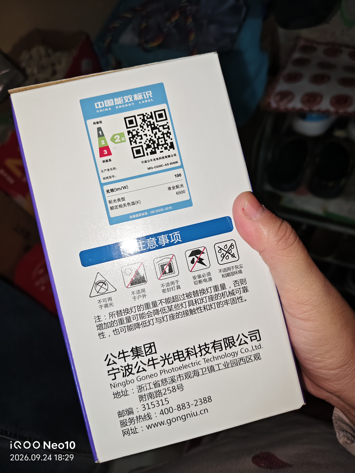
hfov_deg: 58.9
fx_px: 314
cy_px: 236
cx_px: 178
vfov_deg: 73.9
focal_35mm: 23
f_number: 1.88
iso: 339
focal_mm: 5.56
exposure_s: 1/100
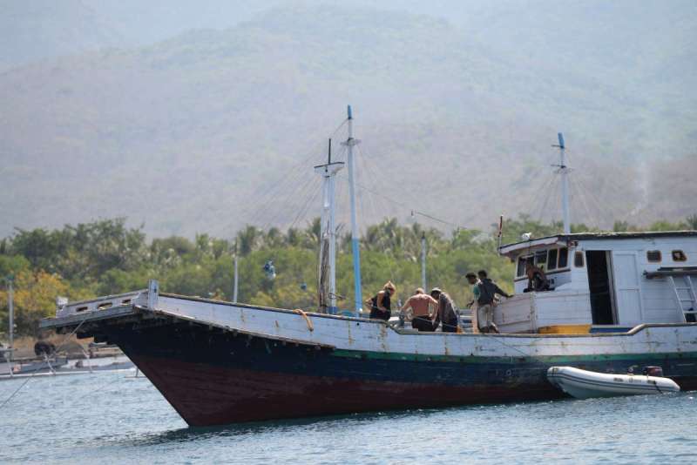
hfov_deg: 10.3
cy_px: 232
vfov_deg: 6.9
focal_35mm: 200
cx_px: 348
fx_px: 3873
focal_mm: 200
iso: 100
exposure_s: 1/800
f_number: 3.5
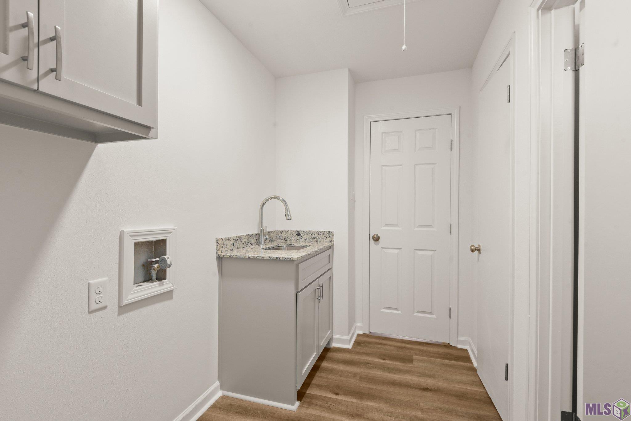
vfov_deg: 73.8
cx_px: 316
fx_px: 281
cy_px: 210
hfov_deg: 96.7
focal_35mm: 16
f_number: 10
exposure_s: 1/2.5
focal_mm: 16
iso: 320
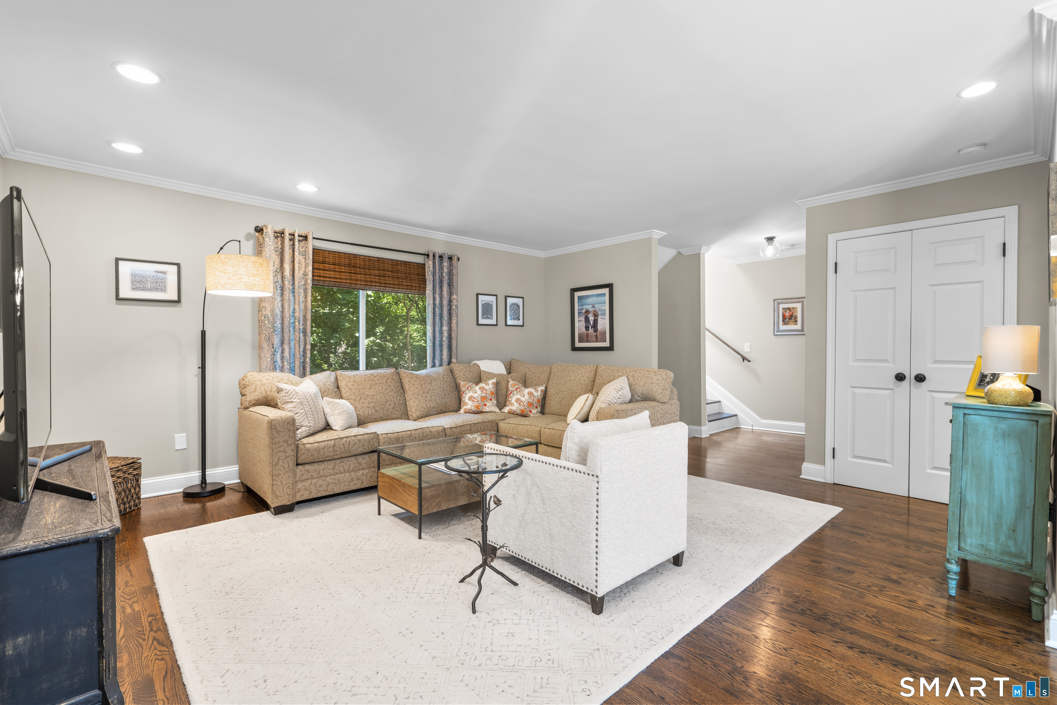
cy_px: 352
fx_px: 470
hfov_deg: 96.7
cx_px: 528
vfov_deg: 73.7
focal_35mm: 16
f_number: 9
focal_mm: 16
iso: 200
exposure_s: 2
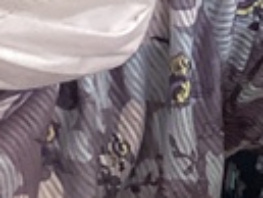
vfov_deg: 6.2
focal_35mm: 240
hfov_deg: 7.9
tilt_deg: -21.6
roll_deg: -2.0
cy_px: -20
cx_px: 516
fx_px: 1825
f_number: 2.4
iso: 250
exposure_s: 1/60
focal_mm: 3.3
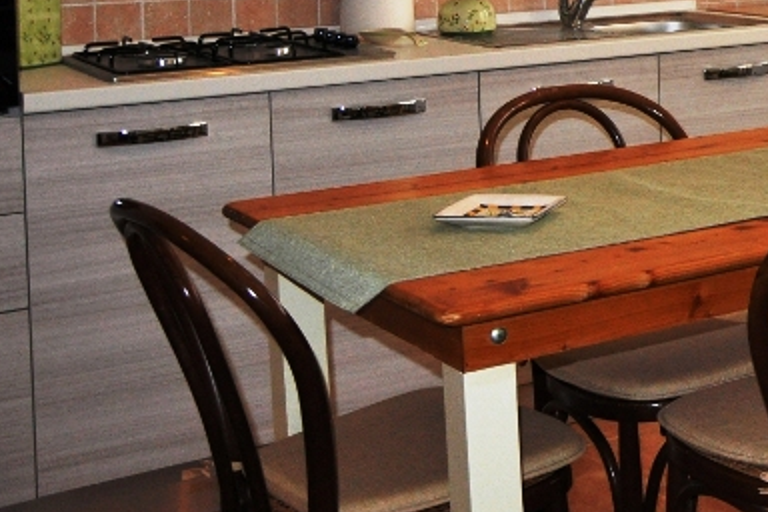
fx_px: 1536
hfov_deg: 24.3
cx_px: 1016
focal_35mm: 72
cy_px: -112
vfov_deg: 17.9
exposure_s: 1/200
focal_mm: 18
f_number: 5
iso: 800
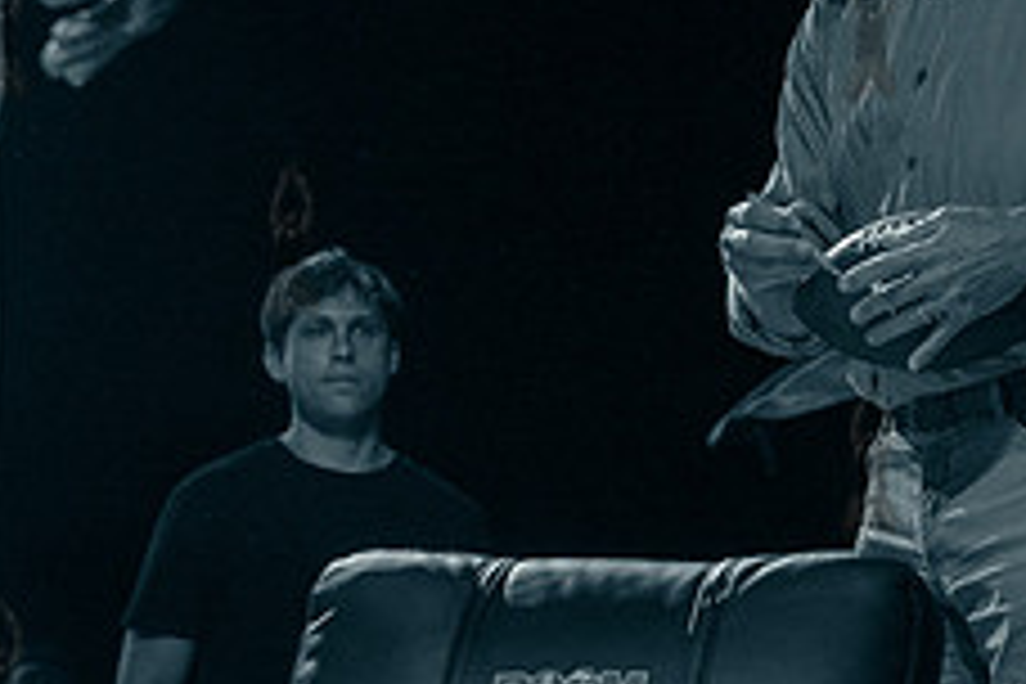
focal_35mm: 178
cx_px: 868
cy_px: 20
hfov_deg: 11.5
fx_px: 5073
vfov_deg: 7.7
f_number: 5
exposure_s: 1/1000
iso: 5000
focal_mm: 70
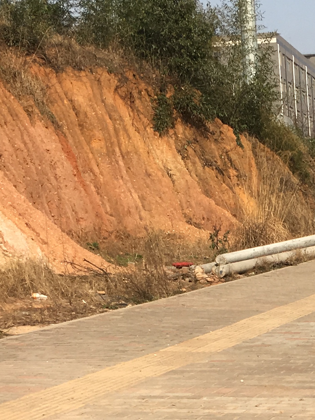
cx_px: 458
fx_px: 1164
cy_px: 436
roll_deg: +1.7
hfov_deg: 14.5
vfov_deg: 19.7
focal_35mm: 96
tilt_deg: -10.6
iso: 25
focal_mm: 4.15
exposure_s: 1/1451
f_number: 2.2
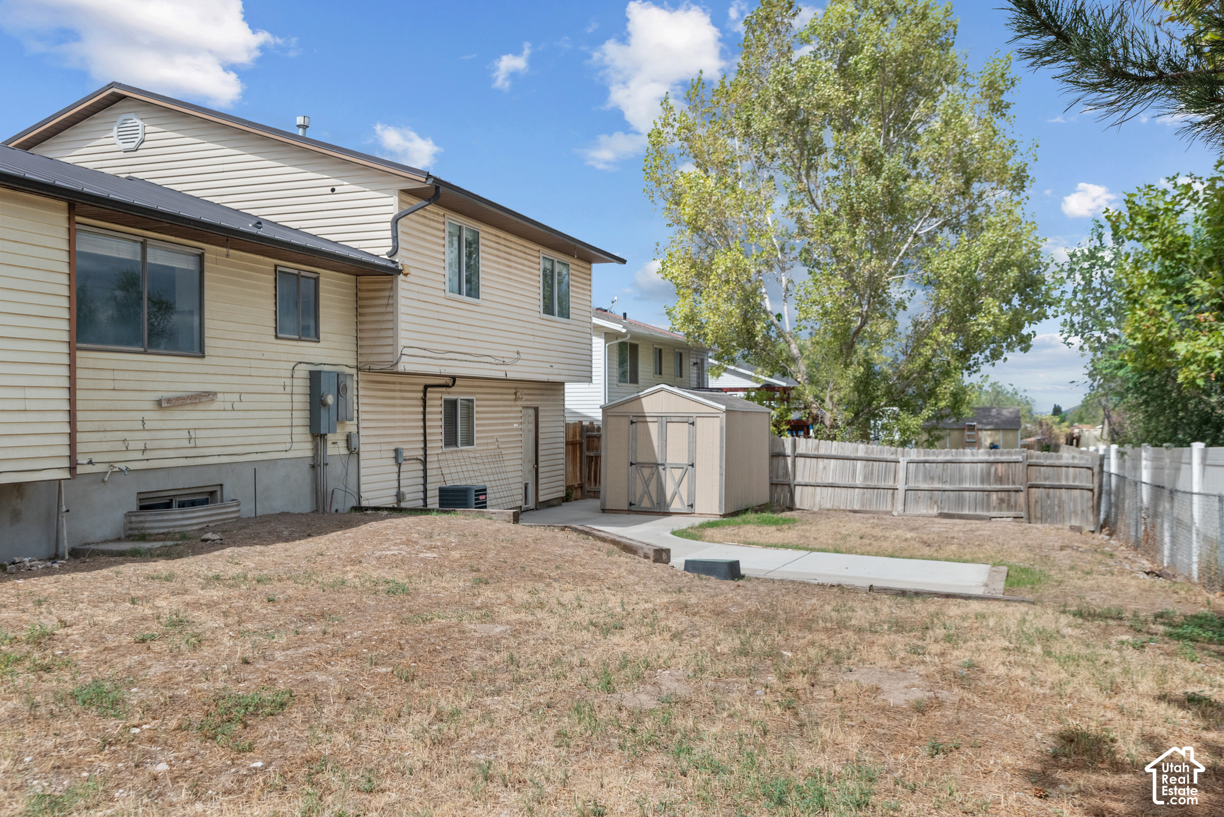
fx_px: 1020
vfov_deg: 43.6
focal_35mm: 30
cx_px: 612
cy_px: 408
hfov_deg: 61.9
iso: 1600
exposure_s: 1/400
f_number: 8
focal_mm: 30
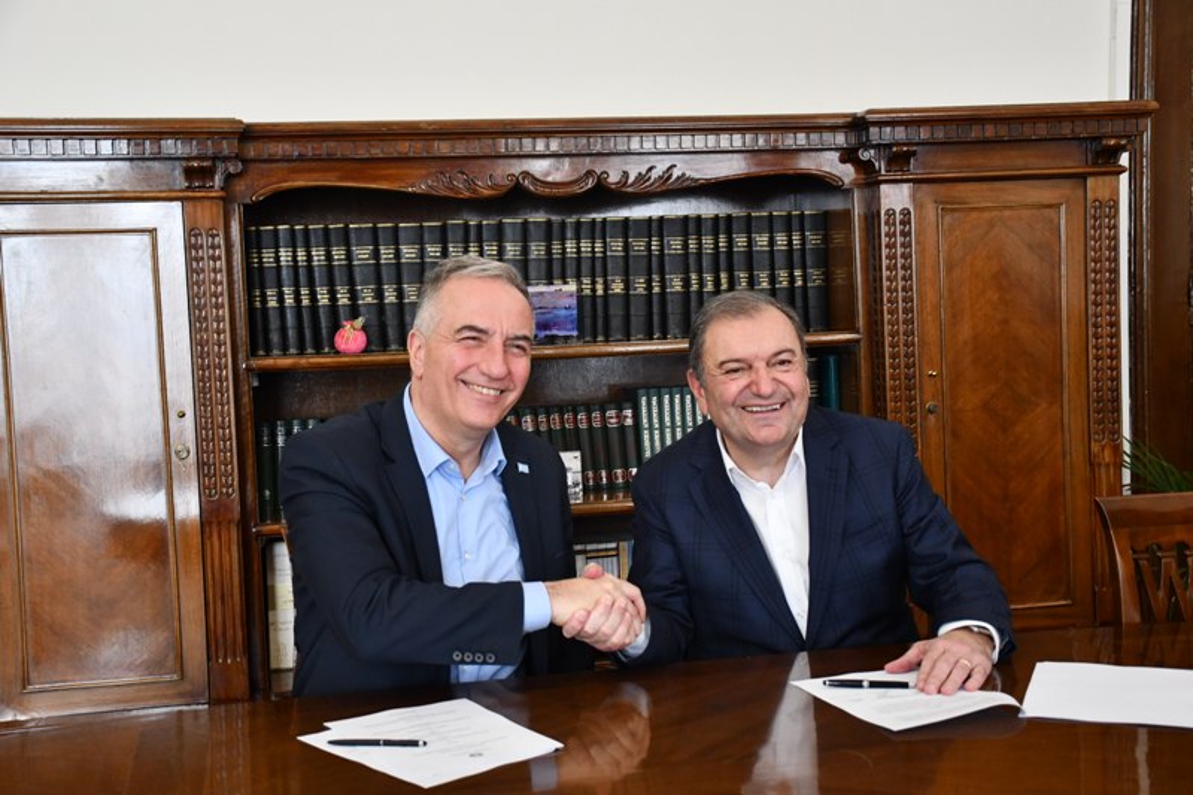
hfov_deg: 41.1
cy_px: 398
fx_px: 1590
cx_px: 596
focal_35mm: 48
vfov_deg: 28.1
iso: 2000
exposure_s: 1/125
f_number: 4
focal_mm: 32
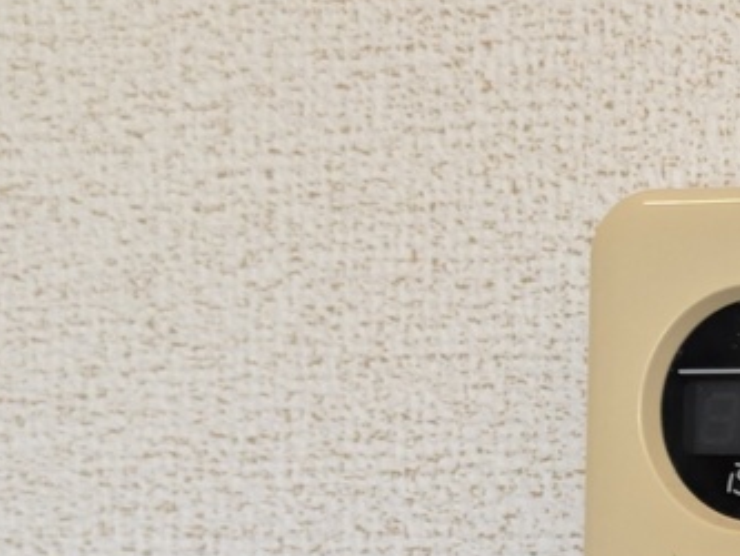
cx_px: 1002
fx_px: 3144
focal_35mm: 147
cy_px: 741
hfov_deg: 12.9
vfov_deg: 9.9
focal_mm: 5.43
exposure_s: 1/120
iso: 126
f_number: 1.89
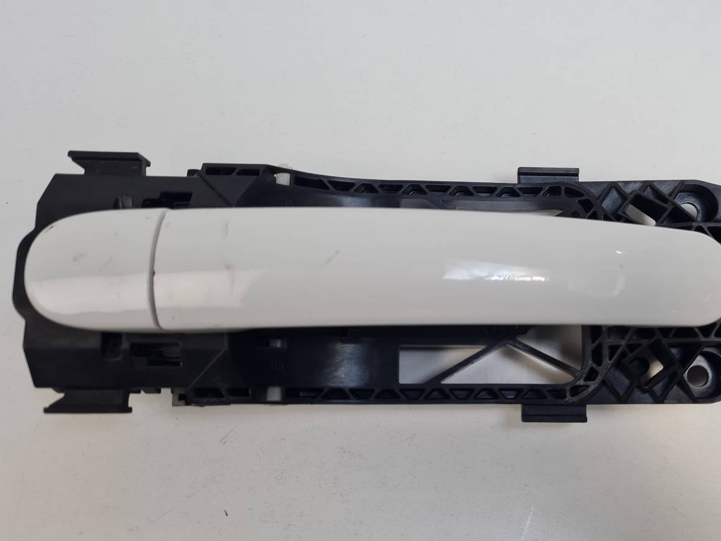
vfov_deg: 44.1
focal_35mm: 32
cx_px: 436
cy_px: 295
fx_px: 667
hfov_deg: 56.3
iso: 50
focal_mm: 5.4
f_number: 1.8
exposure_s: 1/332
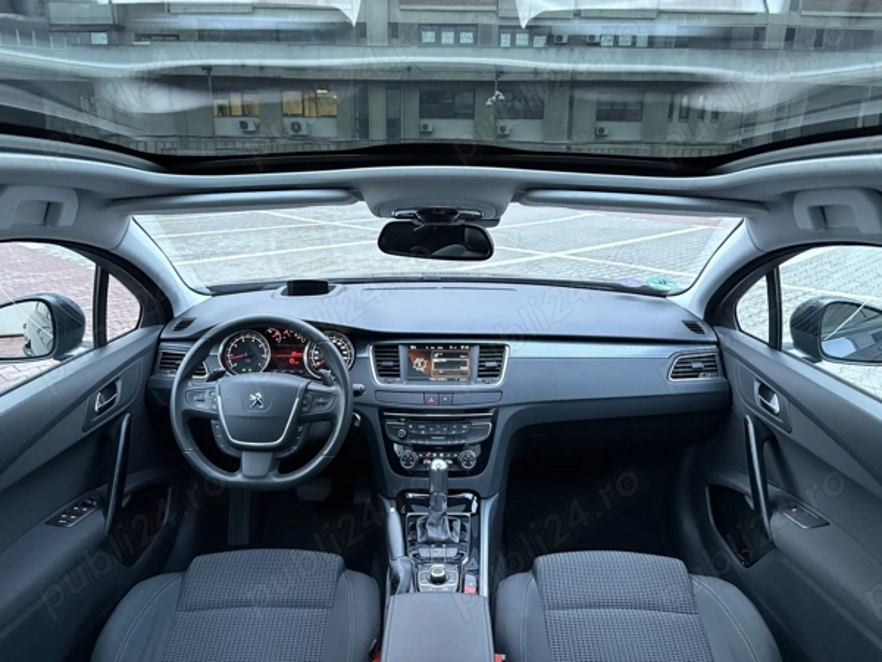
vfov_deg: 53.1
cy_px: 331
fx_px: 662
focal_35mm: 26
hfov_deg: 67.3
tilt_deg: -16.0
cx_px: 441
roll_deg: -0.6
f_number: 1.6
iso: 500
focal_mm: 5.96
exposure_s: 1/60
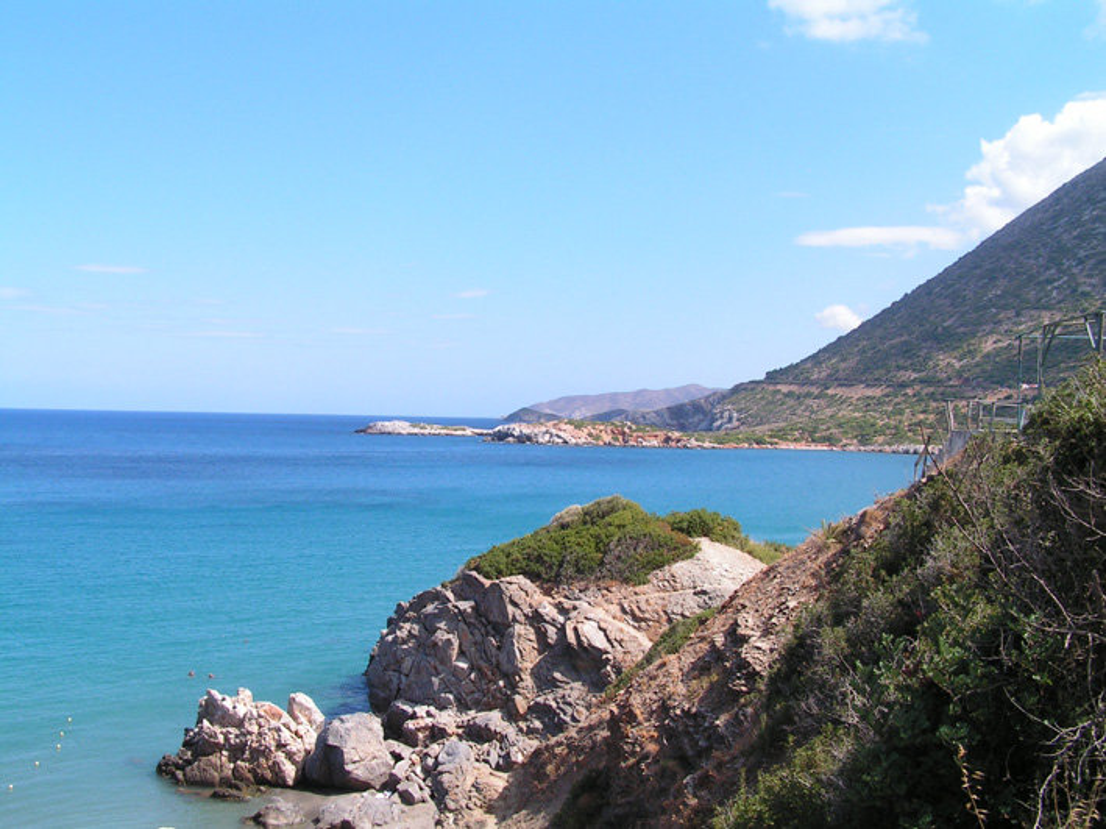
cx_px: 553
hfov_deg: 49.0
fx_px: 1214
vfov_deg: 37.7
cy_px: 414
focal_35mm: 38
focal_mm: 6.3
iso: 50
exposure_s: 1/250
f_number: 5.6
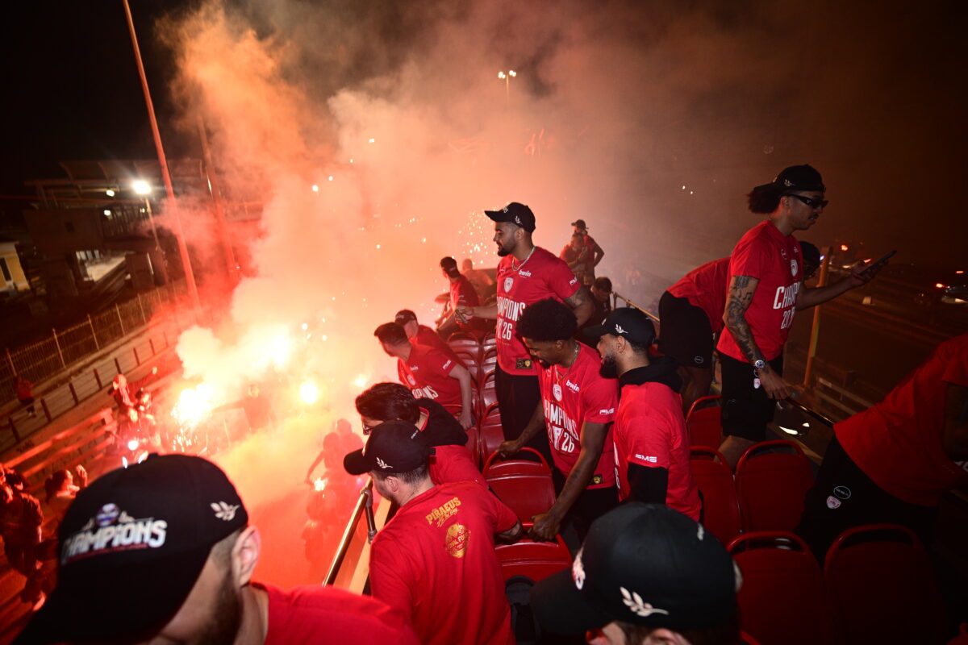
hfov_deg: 93.3
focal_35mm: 17
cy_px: 322
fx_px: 457
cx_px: 484
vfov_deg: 70.4
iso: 800
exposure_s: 1/60
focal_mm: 17
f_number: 2.8
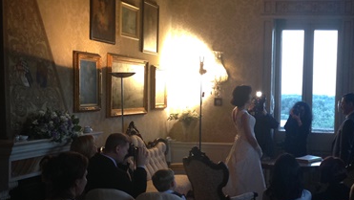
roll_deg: -1.6
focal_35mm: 62
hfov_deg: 33.1
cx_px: 266
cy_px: 121
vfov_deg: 19.4
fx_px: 582
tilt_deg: -4.6
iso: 100
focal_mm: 4.12
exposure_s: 1/20
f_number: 2.4
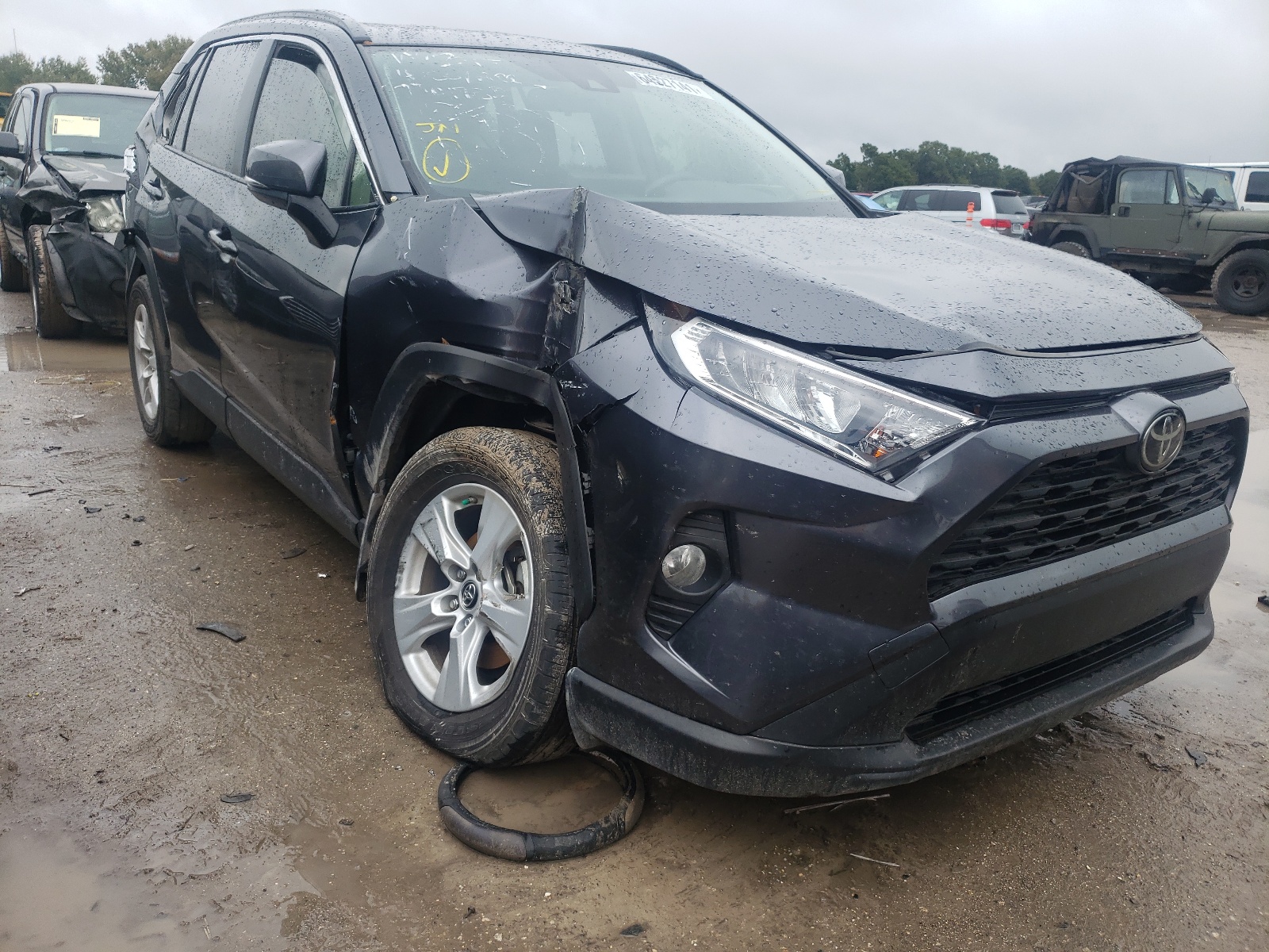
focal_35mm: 26
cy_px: 476
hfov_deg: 67.3
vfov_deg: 53.1
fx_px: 953
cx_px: 634
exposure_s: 1/1111
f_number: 1.5
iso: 50
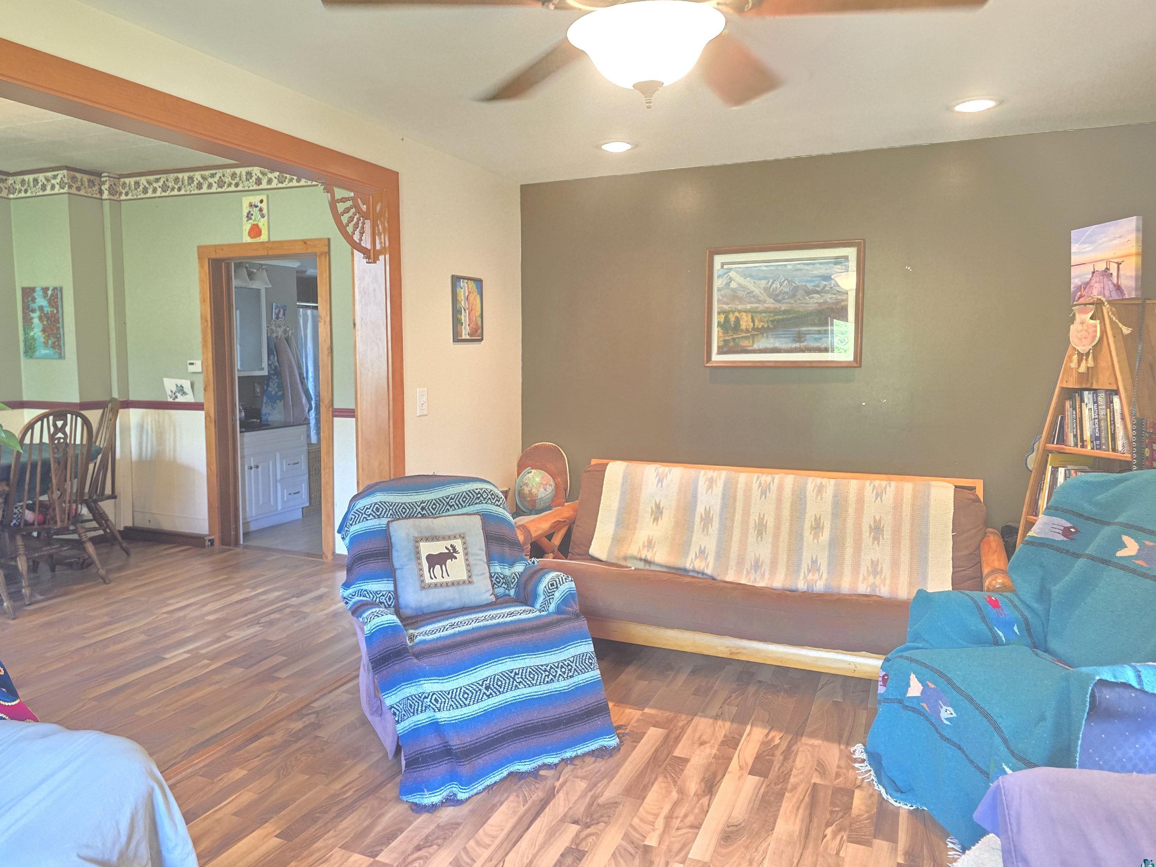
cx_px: 554
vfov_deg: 56.8
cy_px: 426
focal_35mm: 24
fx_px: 801
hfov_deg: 71.6
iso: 800
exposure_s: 1/60
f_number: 1.7
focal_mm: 6.3
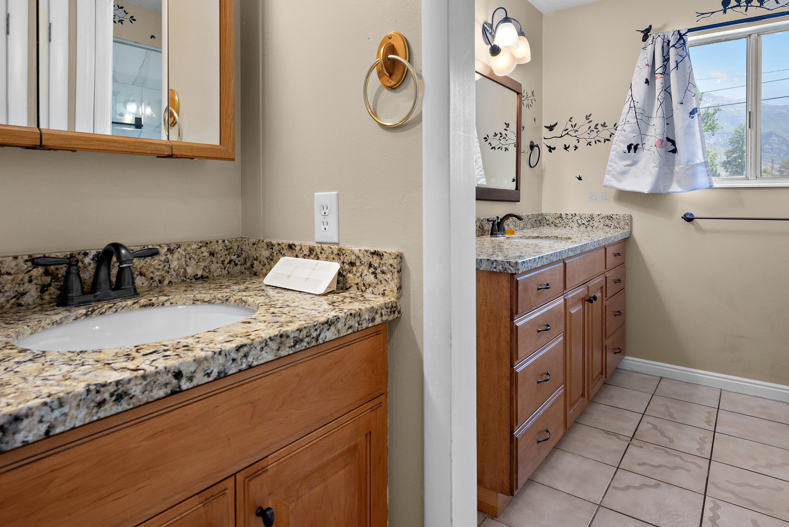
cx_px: 377
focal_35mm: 21
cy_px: 188
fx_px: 460
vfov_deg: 58.6
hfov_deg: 81.1
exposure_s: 1/5
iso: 500
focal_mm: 16
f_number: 8
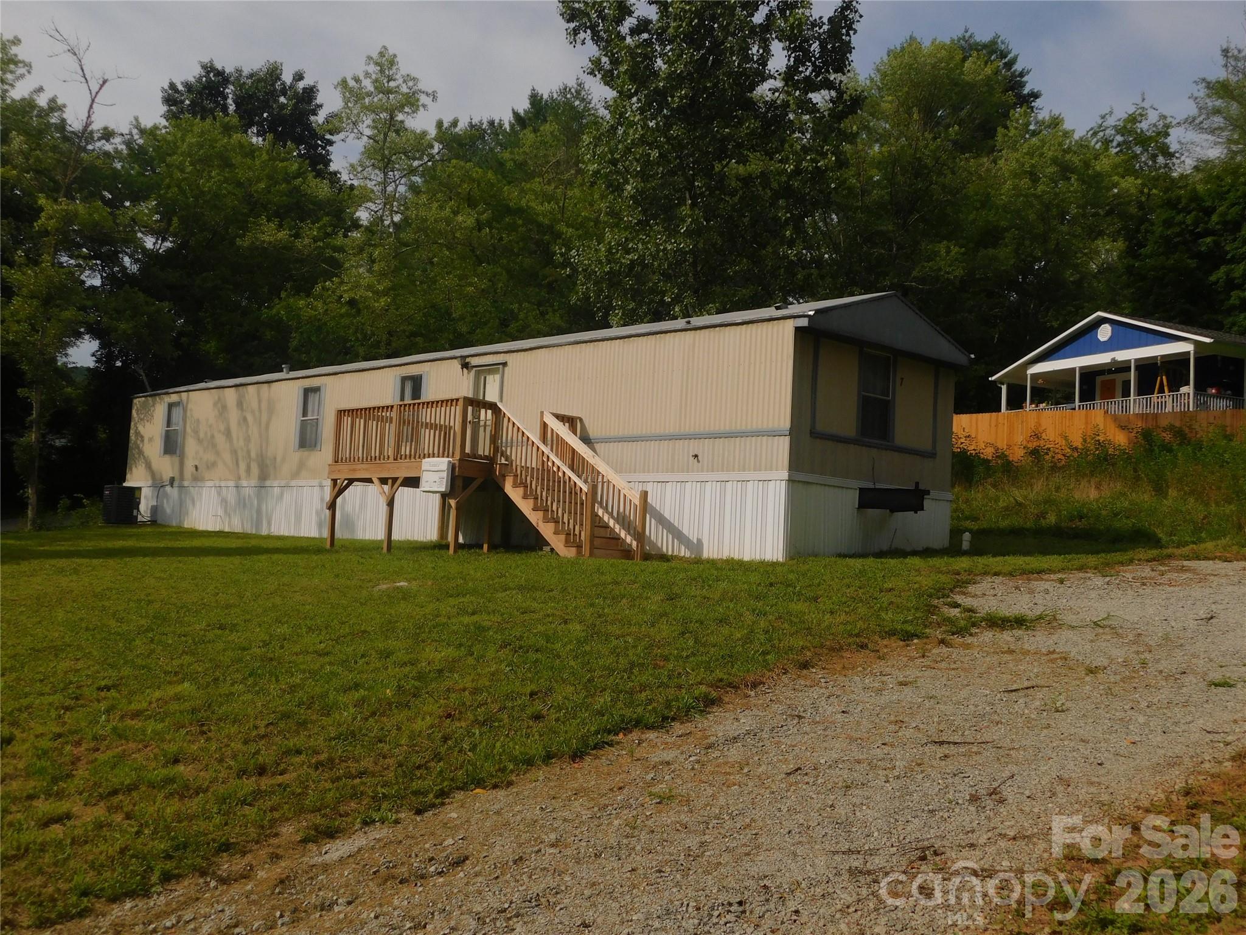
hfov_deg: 51.4
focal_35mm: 36
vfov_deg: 39.7
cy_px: 468
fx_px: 1296
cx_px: 623
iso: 125
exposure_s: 1/800
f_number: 7
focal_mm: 6.3
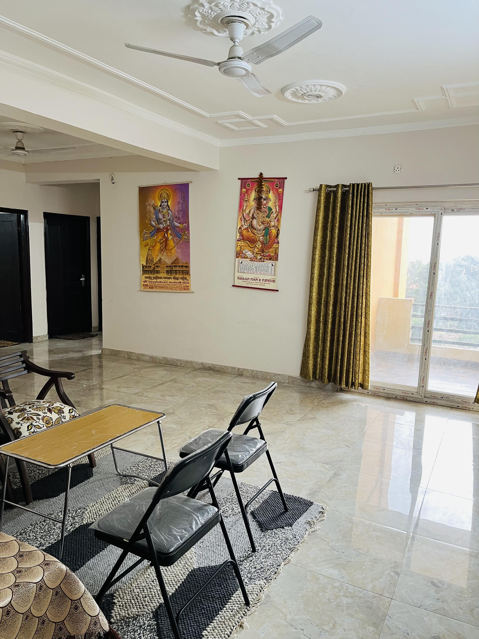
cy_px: 320
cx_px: 240
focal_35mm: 26
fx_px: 480
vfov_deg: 67.3
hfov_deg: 53.1
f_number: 1.6
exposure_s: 1/50
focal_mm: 5.1
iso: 125
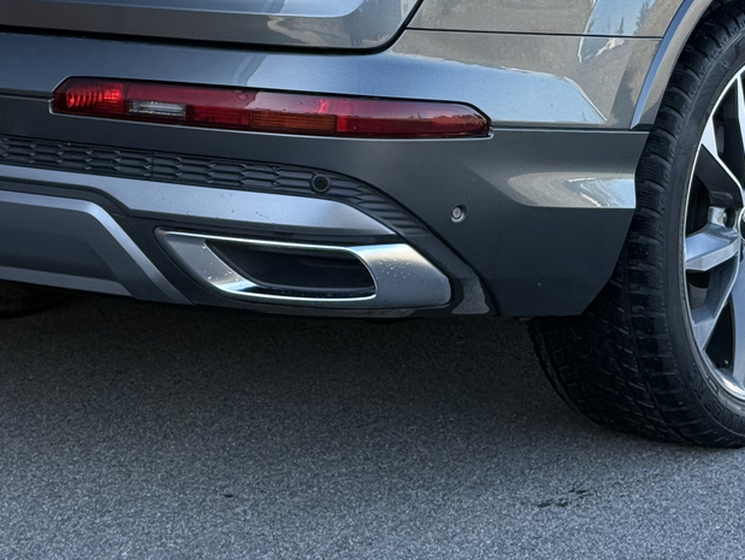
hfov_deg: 15.9
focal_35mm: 124
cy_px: -42
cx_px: 495
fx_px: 2670
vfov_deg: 11.8
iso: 80
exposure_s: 1/733
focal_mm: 6.76
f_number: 1.78
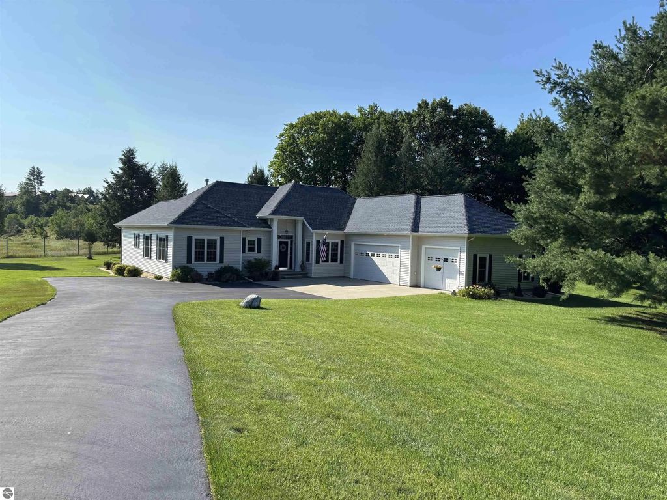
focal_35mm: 26
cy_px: 250
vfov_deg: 53.1
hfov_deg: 67.3
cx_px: 334
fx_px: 501
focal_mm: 5.96
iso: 50
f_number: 1.6
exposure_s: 1/3021
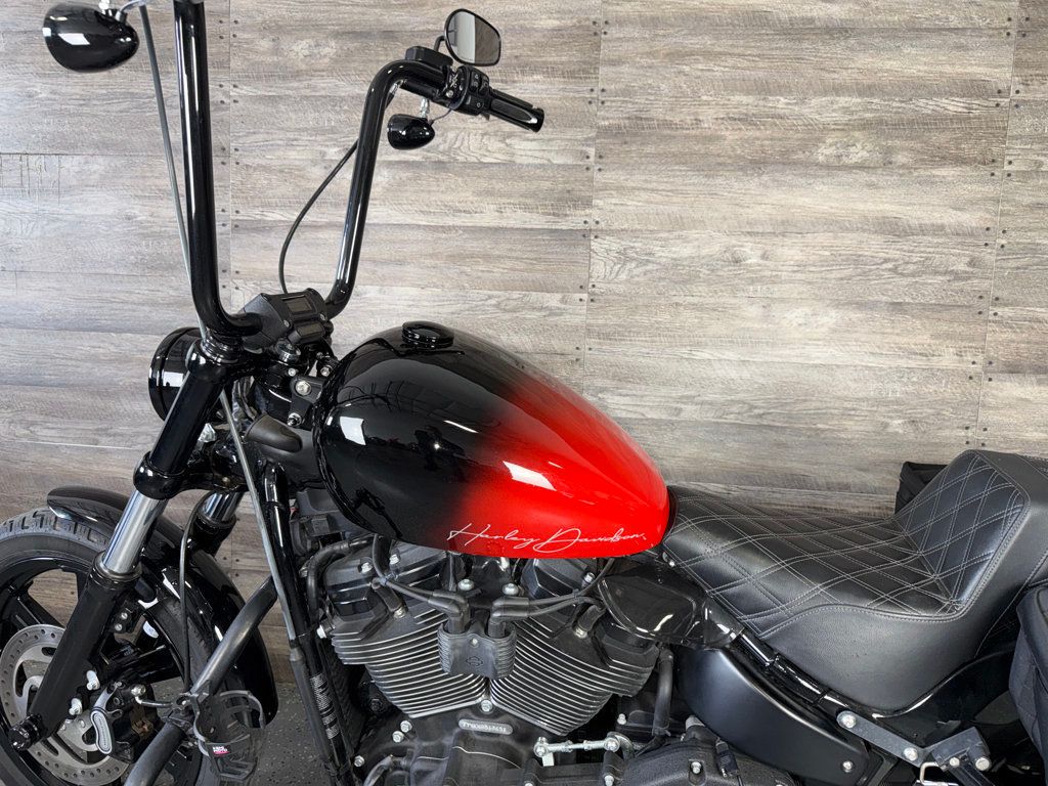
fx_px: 727
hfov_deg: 71.6
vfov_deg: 56.8
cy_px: 393
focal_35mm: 24
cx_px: 524
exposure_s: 1/32
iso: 64
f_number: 1.78
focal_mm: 6.76
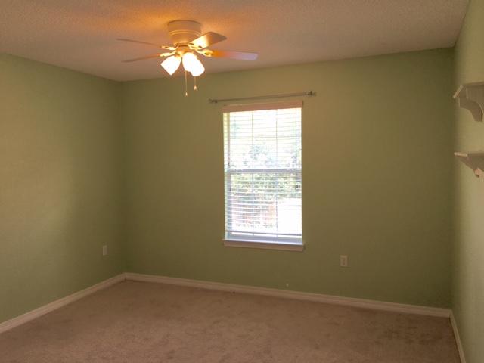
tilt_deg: -3.1
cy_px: 182
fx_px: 405
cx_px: 242
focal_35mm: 29
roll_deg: +0.9
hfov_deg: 61.7
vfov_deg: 48.2
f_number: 2.2
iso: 25
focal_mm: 4.15
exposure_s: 1/45
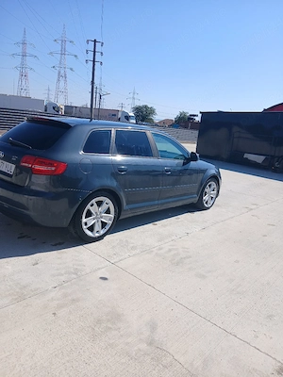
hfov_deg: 53.1
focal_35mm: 26
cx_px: 142
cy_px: 188
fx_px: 283
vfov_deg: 67.3
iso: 20
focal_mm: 3.98
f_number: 1.8
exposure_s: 1/667
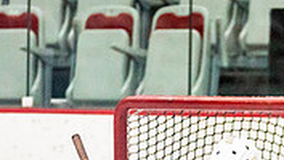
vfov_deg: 1.7
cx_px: 211
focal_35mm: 709
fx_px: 5345
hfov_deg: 3.0
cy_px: 285
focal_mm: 143
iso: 3200
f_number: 2.8
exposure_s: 1/1250
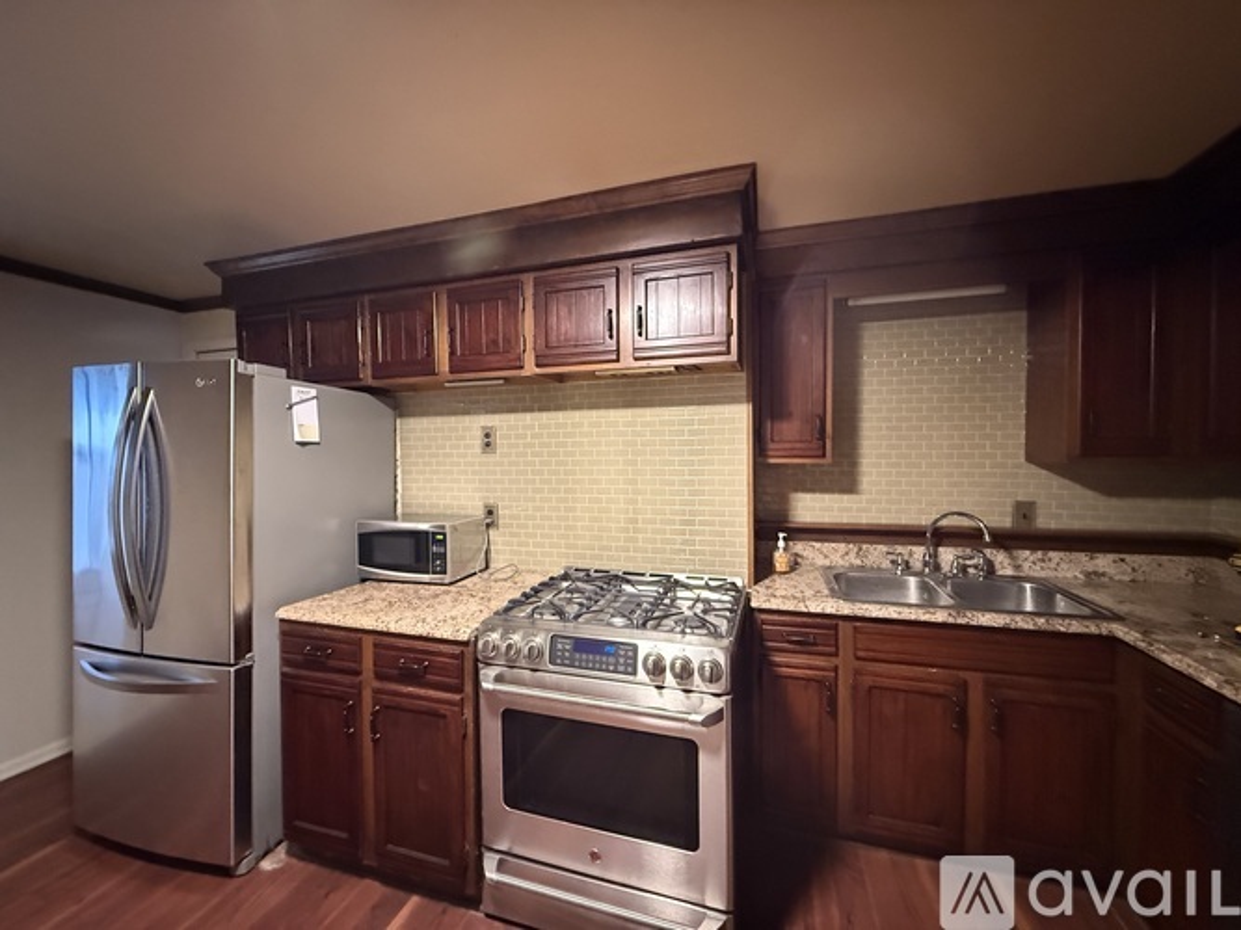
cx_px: 620
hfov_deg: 102.1
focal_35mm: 14
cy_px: 465
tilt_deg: -1.0
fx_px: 502
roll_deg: +0.9
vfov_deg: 85.7
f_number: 2.2
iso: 1250
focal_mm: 2.22
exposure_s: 1/30
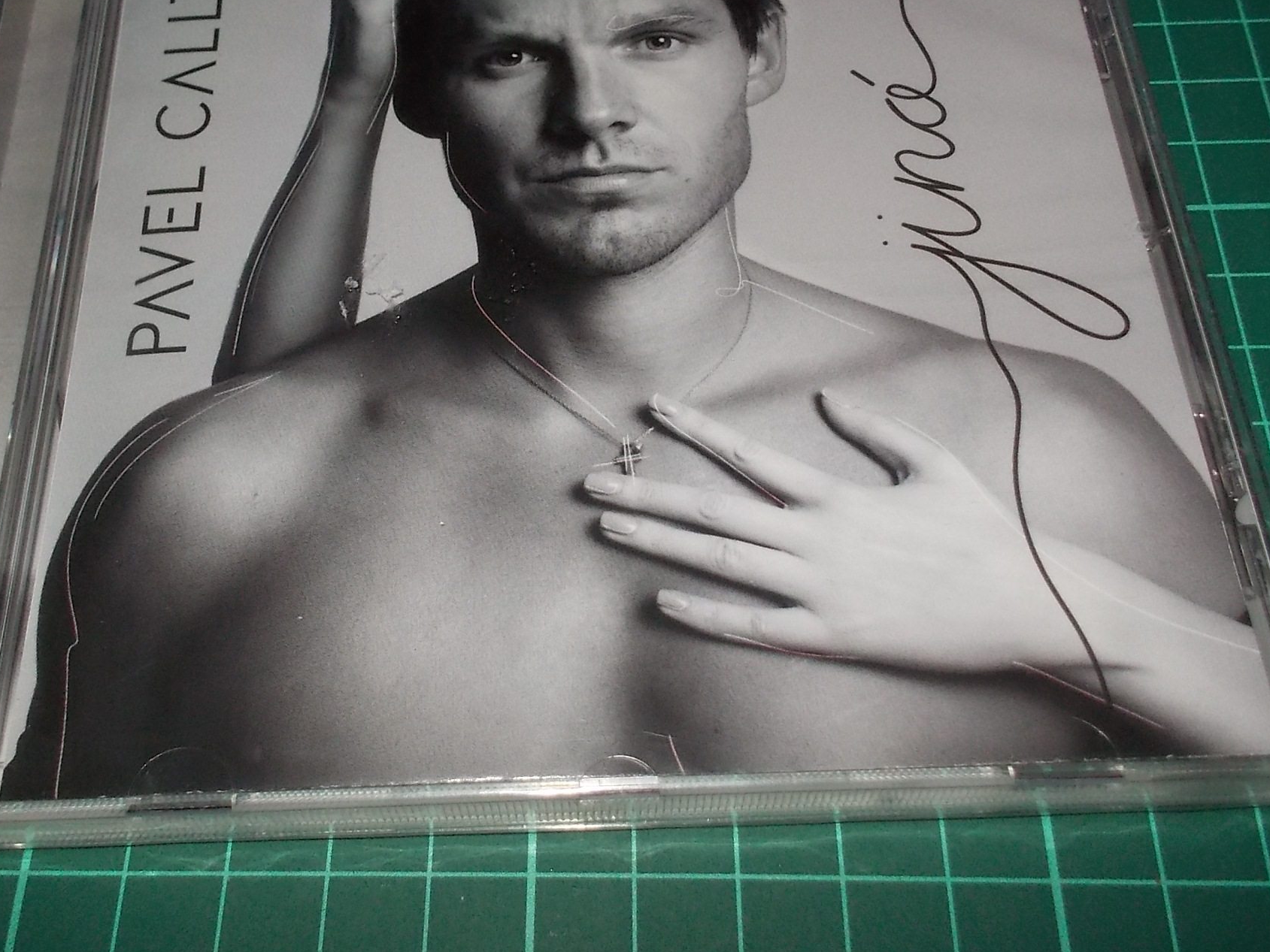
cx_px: 544
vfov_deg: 36.8
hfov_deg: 47.7
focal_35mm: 39
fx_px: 1431
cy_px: 417
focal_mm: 4.1
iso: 200
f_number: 3.3
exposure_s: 1/30
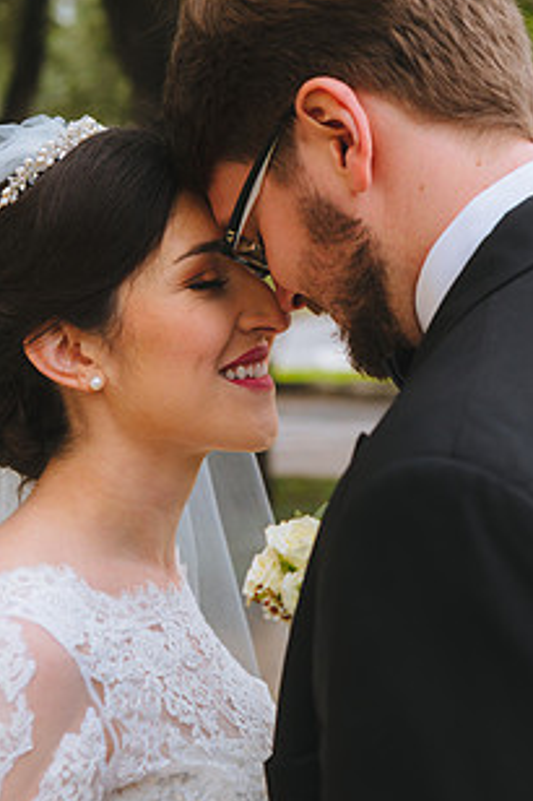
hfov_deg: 18.6
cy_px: 440
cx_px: 220
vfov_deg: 27.7
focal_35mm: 73
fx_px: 1623
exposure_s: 1/1000
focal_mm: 50
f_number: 4
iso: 250
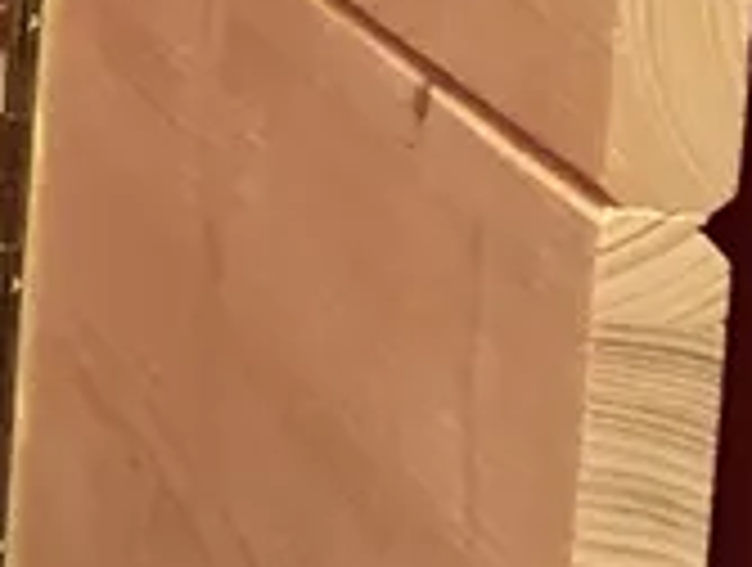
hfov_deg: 7.4
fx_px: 4659
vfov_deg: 6.8
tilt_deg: -7.0
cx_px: -1945
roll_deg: -1.6
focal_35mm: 214
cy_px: -536
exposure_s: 1/11
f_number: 1.8
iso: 100
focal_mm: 3.99
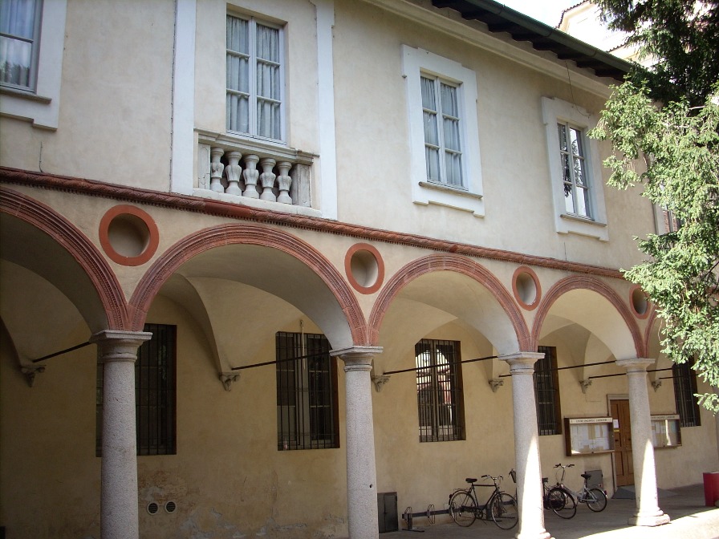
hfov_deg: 50.1
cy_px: 270
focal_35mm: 37
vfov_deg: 38.7
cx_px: 360
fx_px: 769
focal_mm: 6.2
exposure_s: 1/125
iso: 64
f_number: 2.8
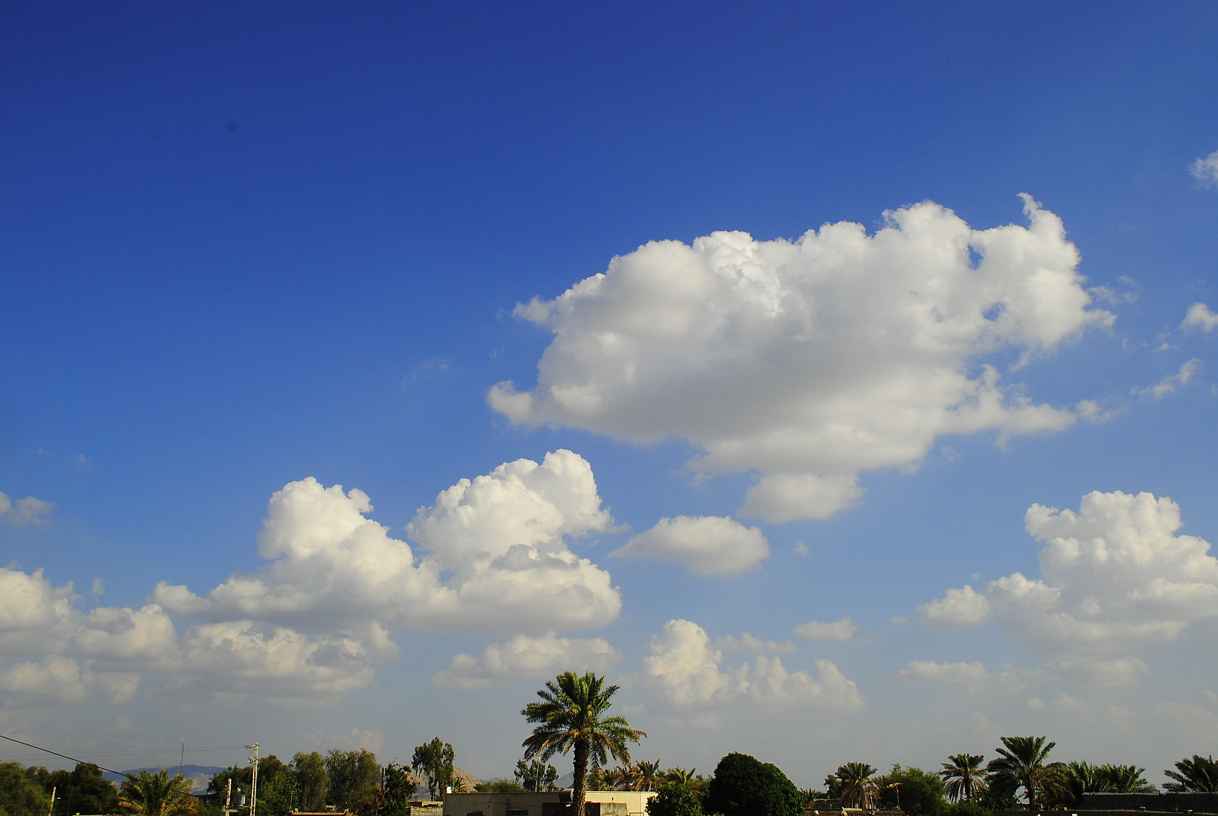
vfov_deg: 39.0
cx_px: 594
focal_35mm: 34
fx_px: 1152
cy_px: 403
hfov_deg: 55.7
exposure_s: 1/400
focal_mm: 22
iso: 100
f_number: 10
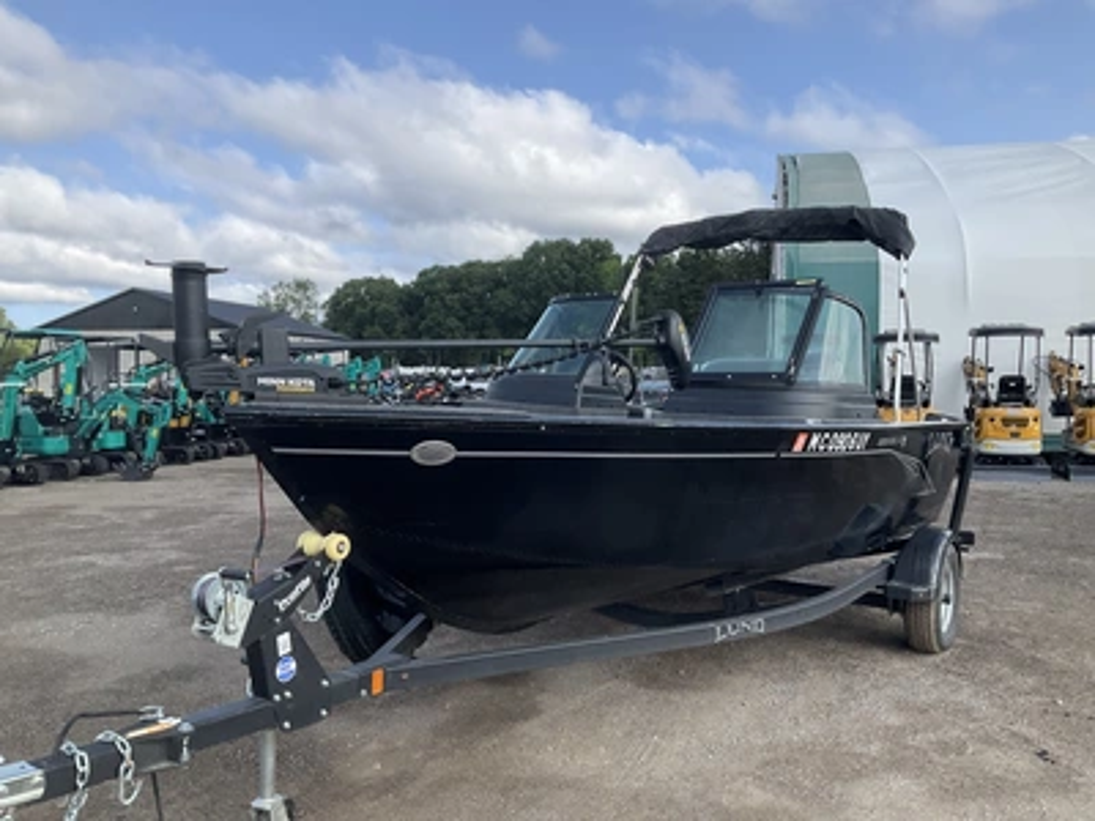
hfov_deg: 61.7
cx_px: 548
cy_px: 410
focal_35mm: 29
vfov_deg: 48.2
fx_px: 917
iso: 25
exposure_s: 1/1098
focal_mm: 3
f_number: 1.8
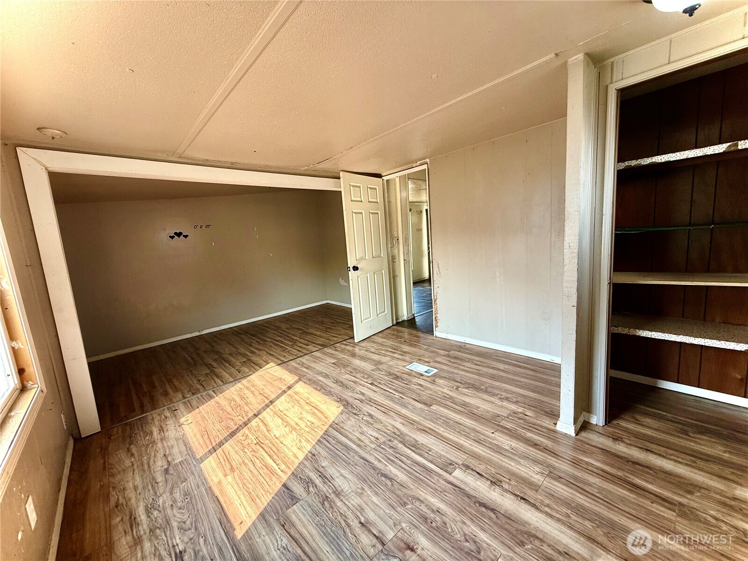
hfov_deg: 102.1
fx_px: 303
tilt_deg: -5.8
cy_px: 280
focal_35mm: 14
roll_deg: +4.0
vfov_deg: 85.7
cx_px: 374
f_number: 2.2
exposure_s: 1/102
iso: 64
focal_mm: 2.22
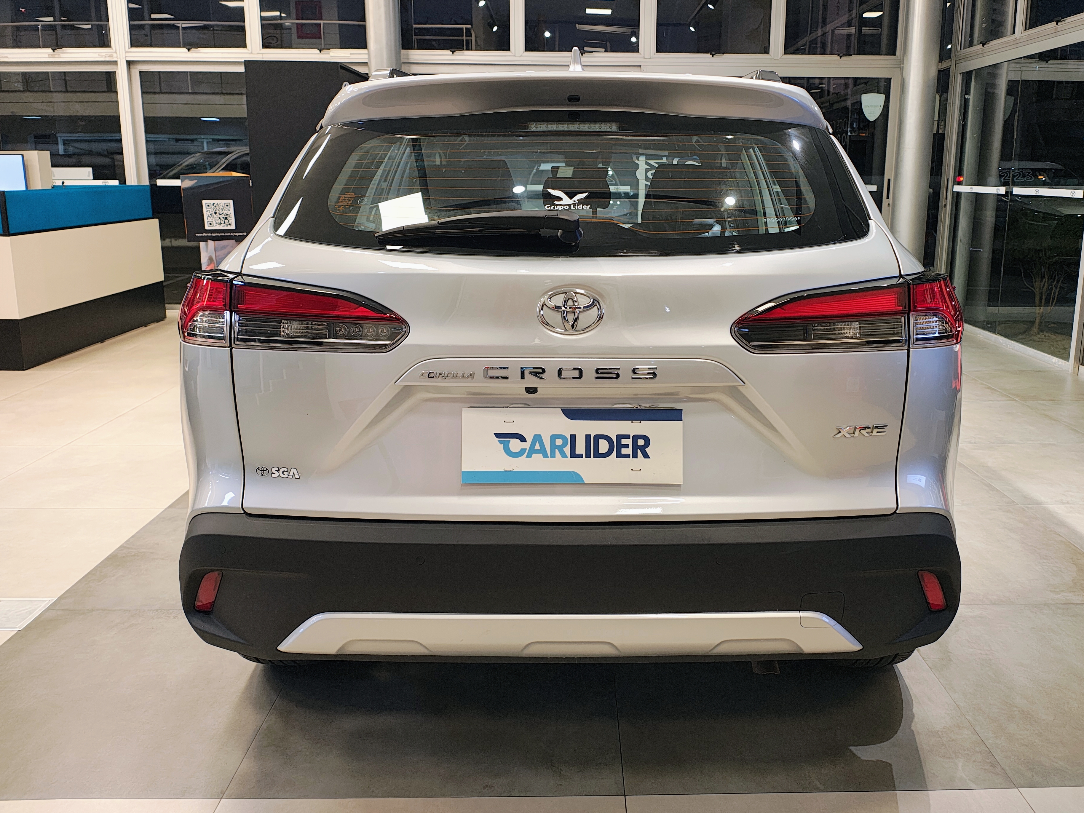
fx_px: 877
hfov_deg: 63.3
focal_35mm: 28
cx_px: 601
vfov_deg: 49.7
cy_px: 365
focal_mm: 5.89
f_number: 1.4
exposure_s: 1/60
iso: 603
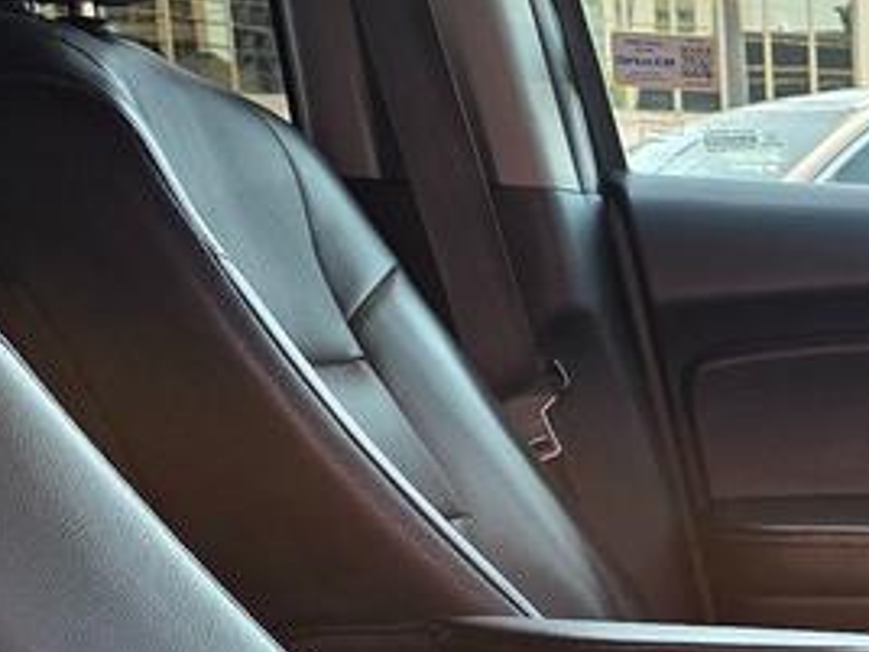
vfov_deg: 12.6
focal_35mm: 110
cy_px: 1035
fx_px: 2761
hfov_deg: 16.1
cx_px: 1385
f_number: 1.7
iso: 40
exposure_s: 1/180
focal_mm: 6.3
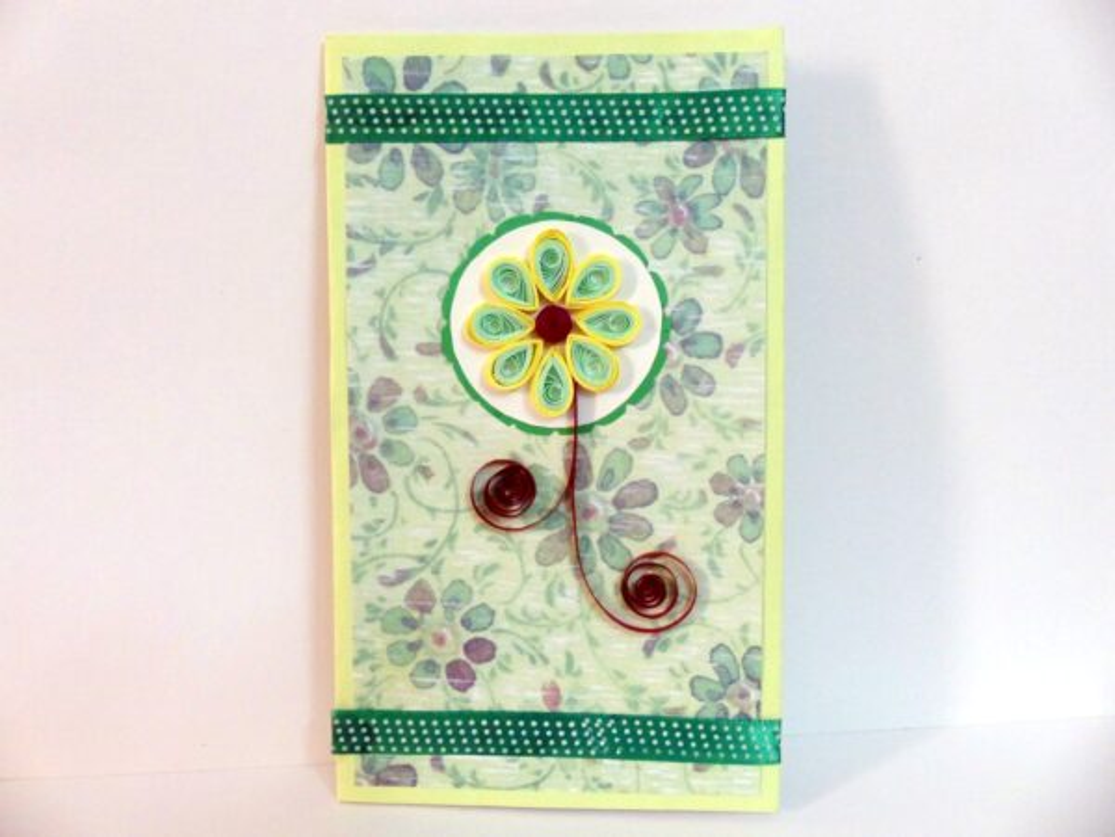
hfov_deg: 69.4
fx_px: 805
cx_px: 558
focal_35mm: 25
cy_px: 418
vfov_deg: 54.9
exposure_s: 1/40
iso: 400
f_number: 2.8
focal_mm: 4.5
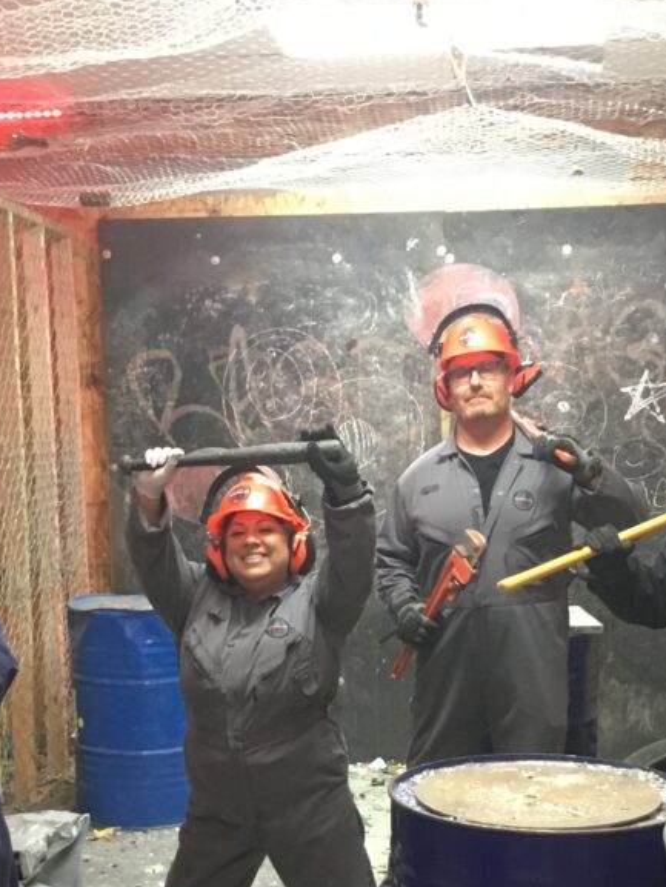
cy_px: 632
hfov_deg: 26.6
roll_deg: +0.4
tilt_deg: -8.7
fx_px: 1410
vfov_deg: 34.4
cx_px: 345
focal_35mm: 55
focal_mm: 3.3
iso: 200
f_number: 2.4
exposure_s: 1/15
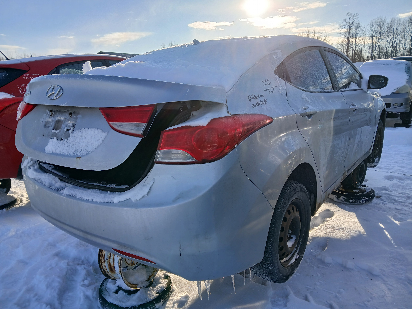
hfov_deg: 67.3
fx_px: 309
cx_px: 206
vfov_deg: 53.1
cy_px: 154
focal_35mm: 26
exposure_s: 1/352
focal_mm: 3.98
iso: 20
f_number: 1.8
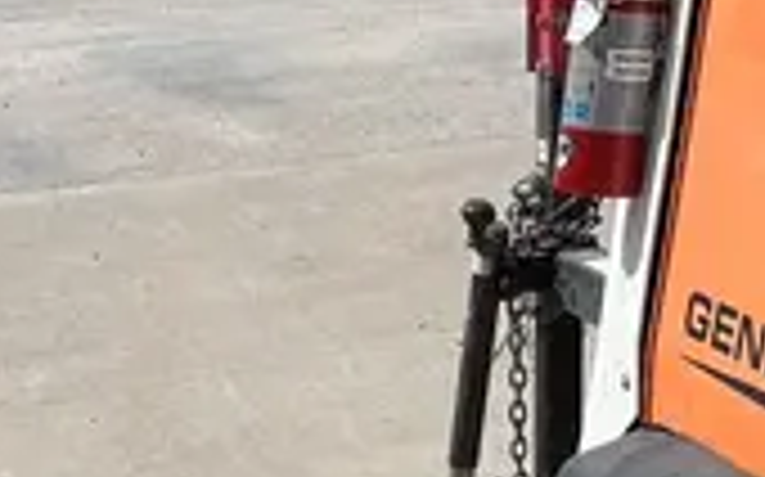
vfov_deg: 10.9
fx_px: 2479
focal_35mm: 119
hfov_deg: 16.2
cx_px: 1107
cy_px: 65
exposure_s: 1/4854
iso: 50
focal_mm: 5.1
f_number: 1.6
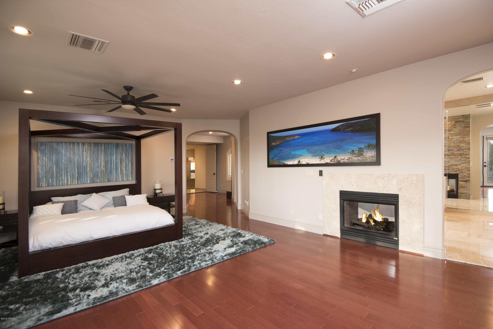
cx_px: 246
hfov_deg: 93.3
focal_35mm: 17
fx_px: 233
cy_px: 164
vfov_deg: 70.5
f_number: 5
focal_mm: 17
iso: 200
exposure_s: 1/10
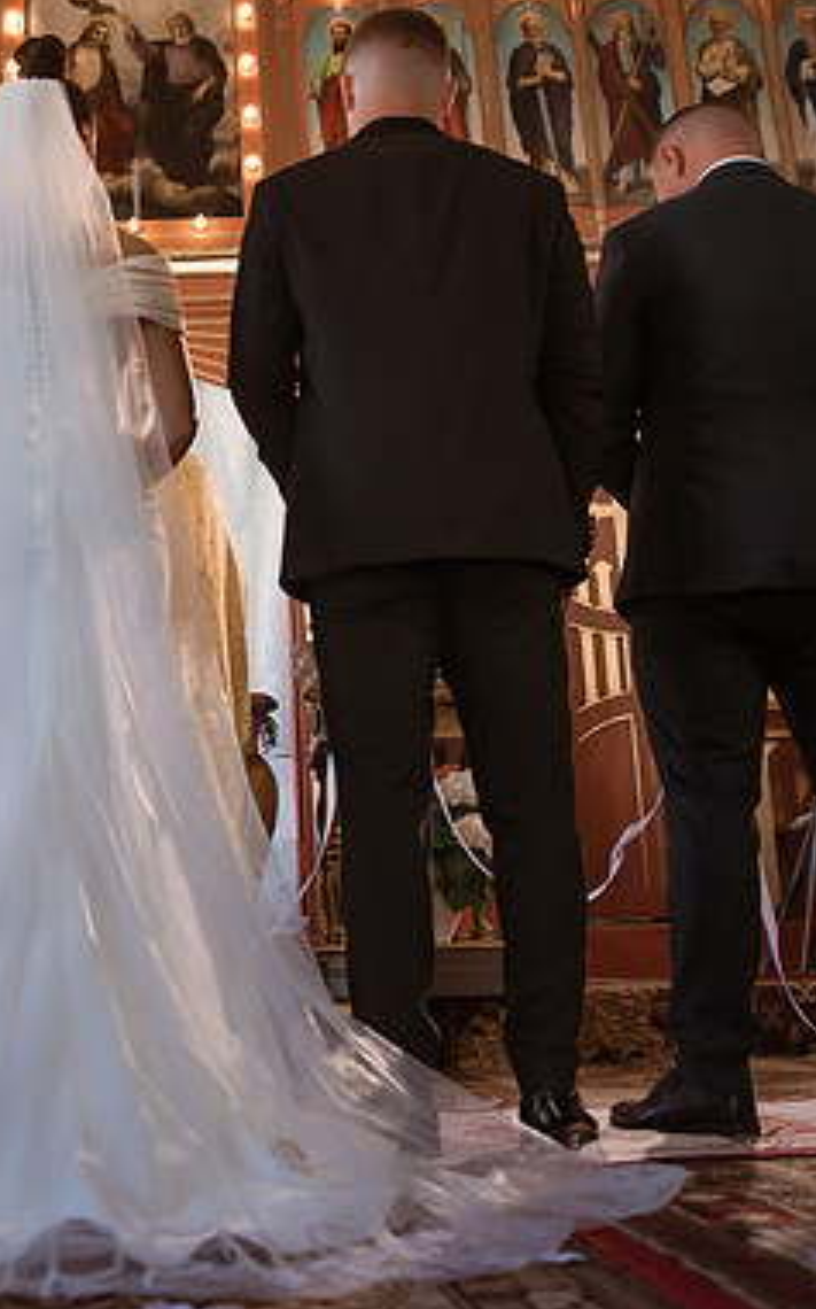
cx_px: 101
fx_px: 1532
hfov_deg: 28.8
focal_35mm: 43
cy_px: 619
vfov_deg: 46.2
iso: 1250
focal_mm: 24
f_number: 2.8
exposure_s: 1/200
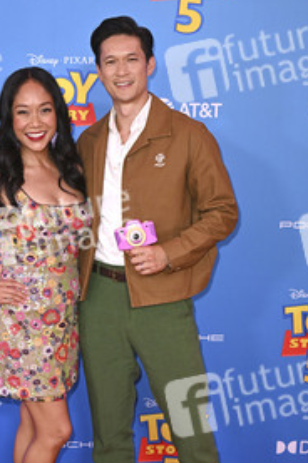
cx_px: 99
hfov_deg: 20.8
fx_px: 836
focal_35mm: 65
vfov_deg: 30.7
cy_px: 314
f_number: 6.3
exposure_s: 1/250
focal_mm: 45
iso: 1250
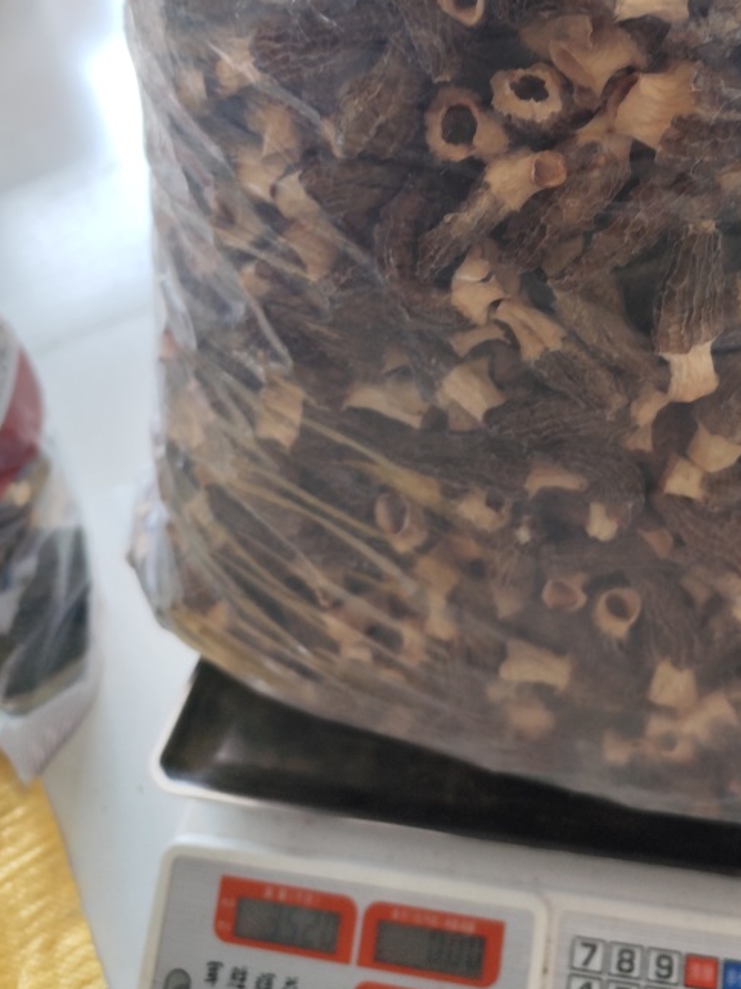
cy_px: 224
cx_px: 599
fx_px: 1085
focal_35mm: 38
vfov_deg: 46.8
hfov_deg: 36.4
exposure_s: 1/50
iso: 160
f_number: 1.65
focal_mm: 6.19
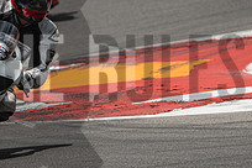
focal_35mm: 852
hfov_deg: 2.4
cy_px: 70
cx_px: -16
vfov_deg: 1.6
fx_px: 5964
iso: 125
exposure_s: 1/2000
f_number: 3.2
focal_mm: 200
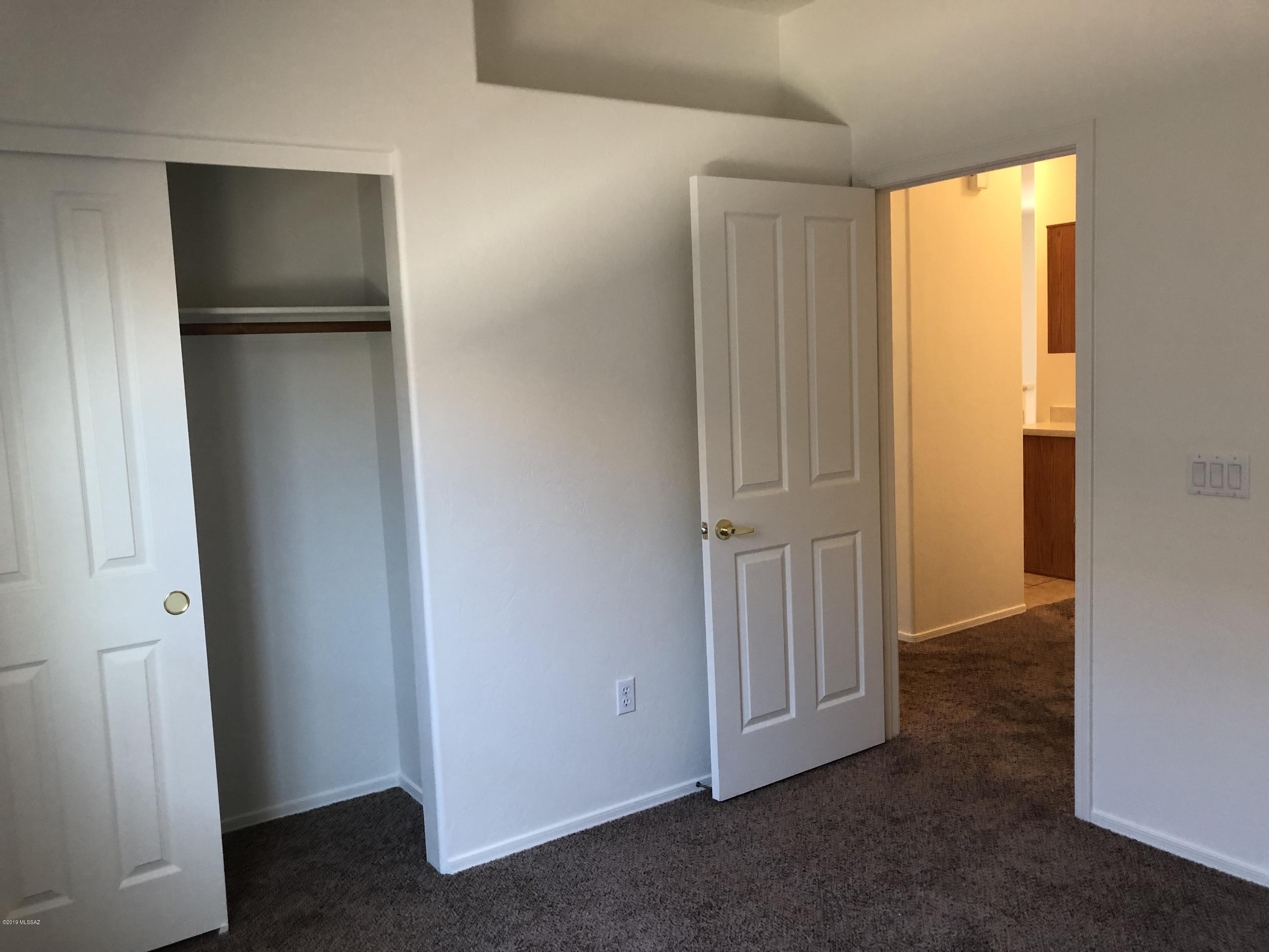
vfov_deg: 49.7
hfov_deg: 63.4
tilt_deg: -7.5
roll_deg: +2.7
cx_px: 634
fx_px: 1026
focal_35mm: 28
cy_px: 476
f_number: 1.8
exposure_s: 1/15
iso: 50
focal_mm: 3.99
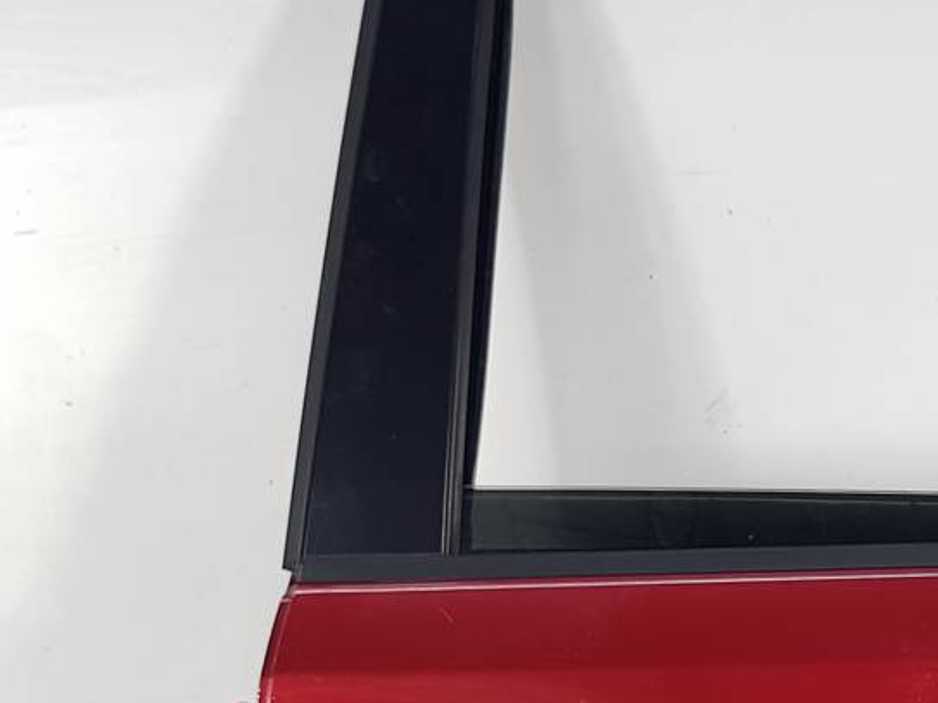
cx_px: 912
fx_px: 1869
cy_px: 750
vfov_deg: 20.4
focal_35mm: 69
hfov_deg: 26.8
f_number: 1.7
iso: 80
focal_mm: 4.2
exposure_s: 1/100
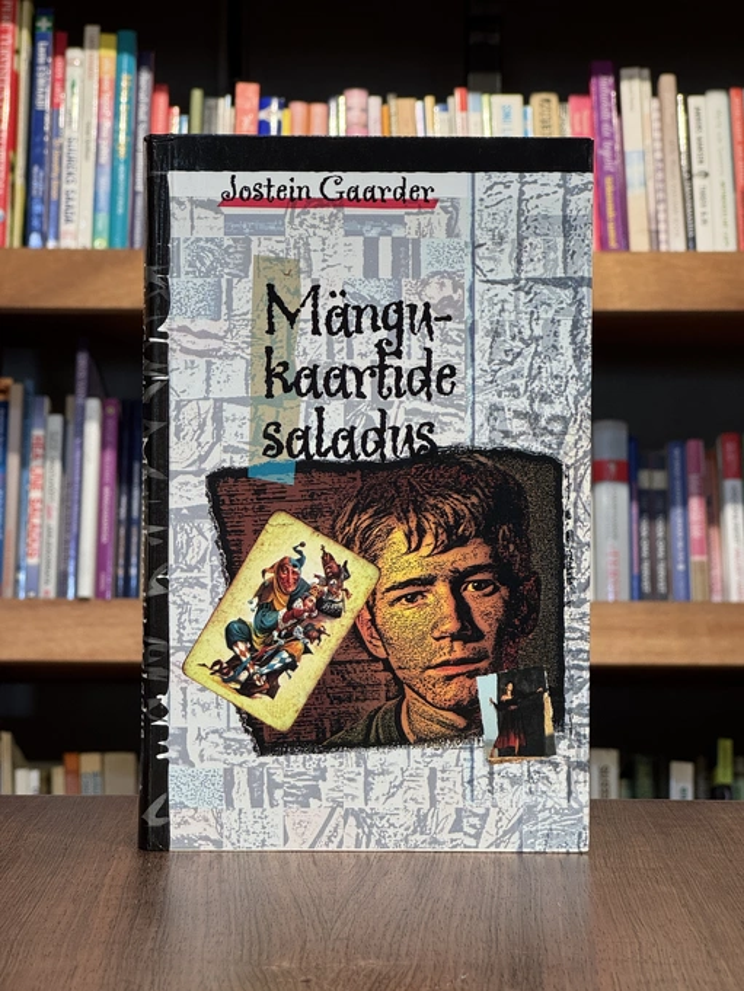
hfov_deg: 19.1
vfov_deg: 25.3
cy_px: 496
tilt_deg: +0.9
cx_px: 372
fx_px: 2206
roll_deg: -0.9
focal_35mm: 77
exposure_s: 1/99
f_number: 2.8
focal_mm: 9
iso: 160
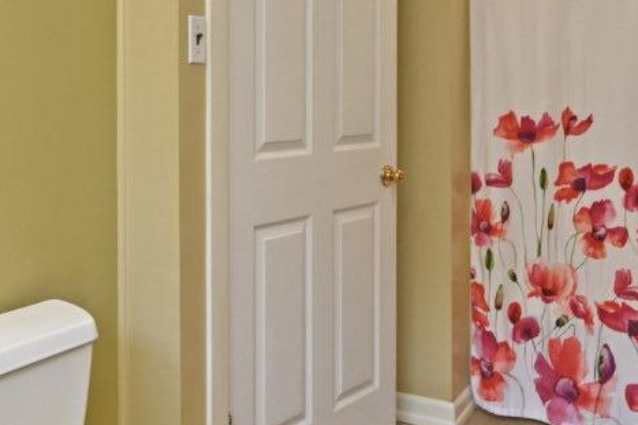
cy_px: 93
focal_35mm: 45
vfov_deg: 29.3
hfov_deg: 43.6
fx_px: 797
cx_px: 309
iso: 200
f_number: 5
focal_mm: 14
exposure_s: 1/100
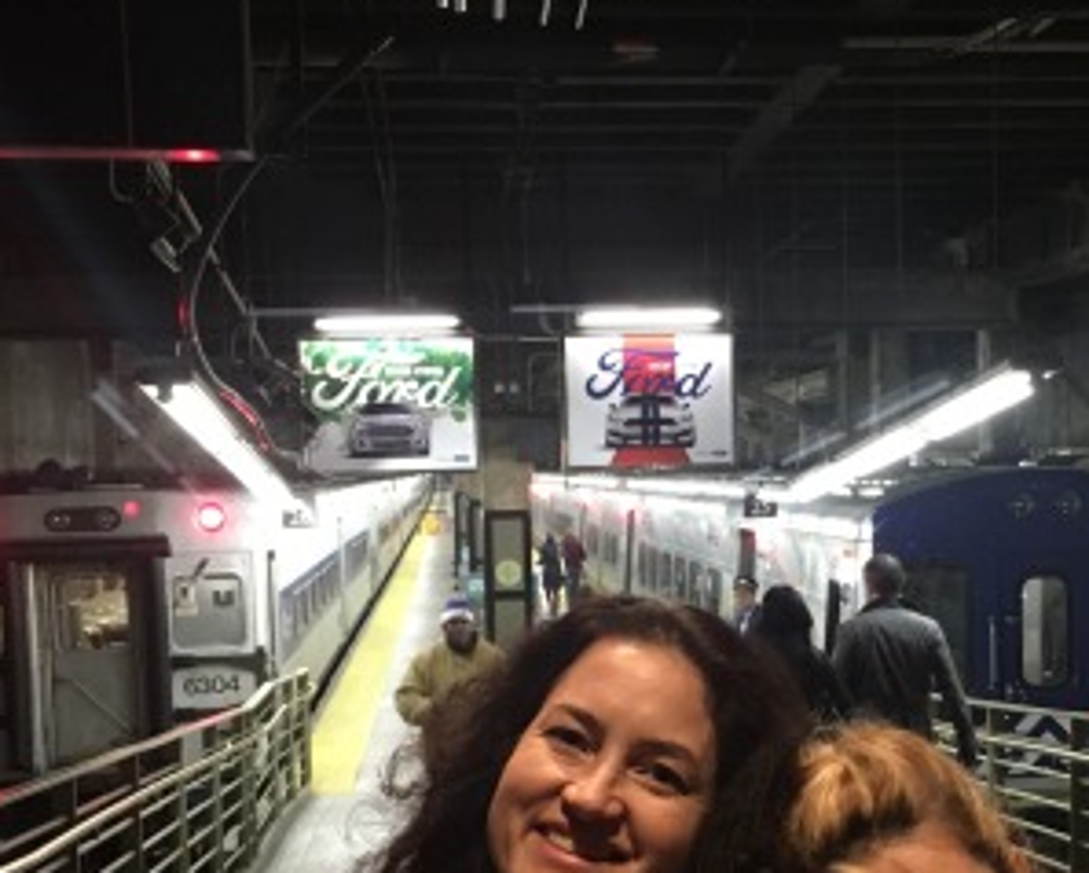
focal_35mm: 61
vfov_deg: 24.8
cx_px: 689
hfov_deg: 30.8
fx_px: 1967
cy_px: 620
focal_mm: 4.15
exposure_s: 1/17
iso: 200
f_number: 2.2
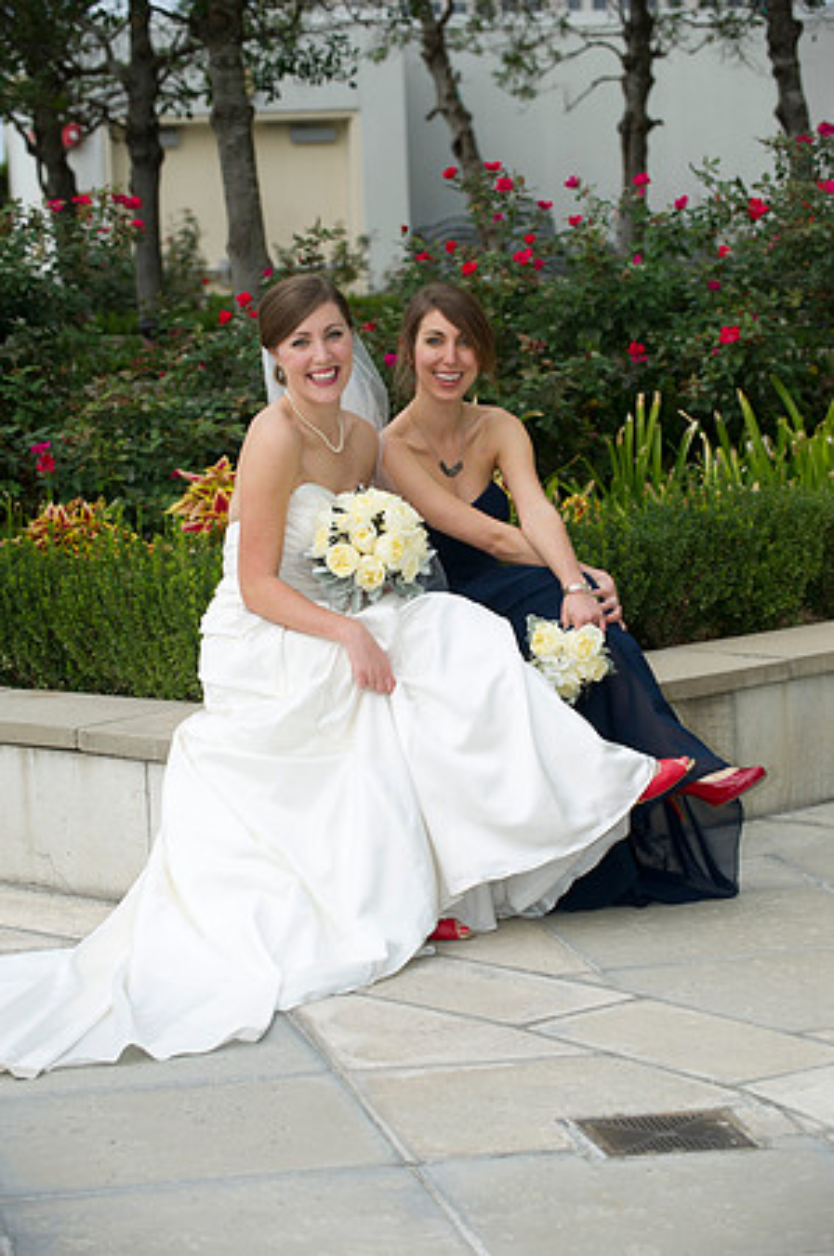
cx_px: 417
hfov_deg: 13.9
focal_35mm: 98
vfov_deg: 20.8
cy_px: 628
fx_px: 3413
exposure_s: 1/200
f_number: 4.5
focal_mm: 98
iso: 200
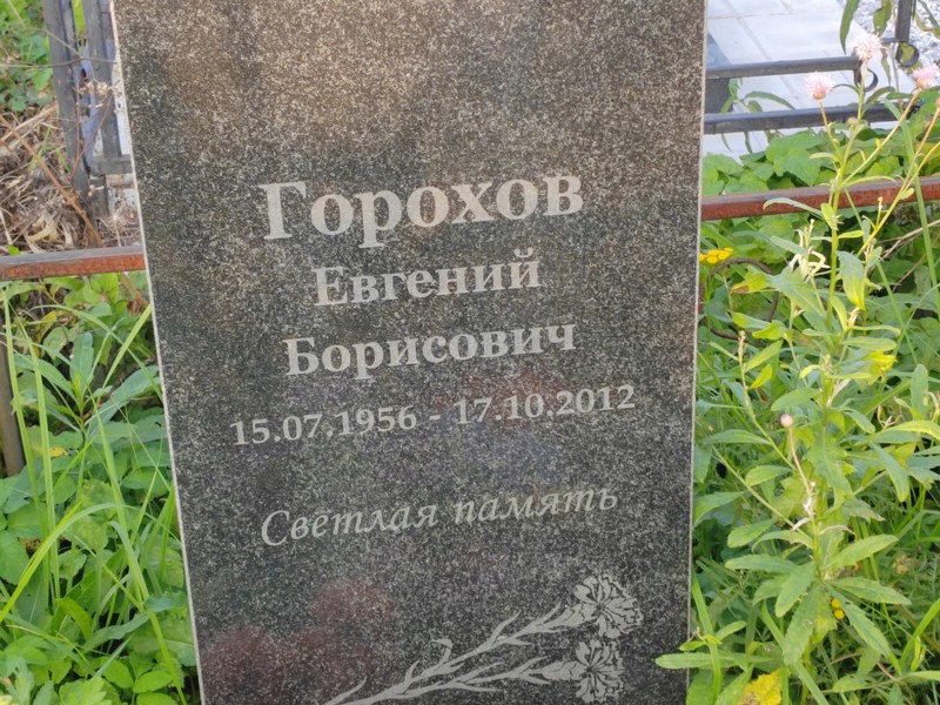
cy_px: 352
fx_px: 1847
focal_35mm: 68
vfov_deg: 21.6
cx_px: 470
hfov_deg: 28.6
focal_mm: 5.52
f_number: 1.9
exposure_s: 1/100
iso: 100
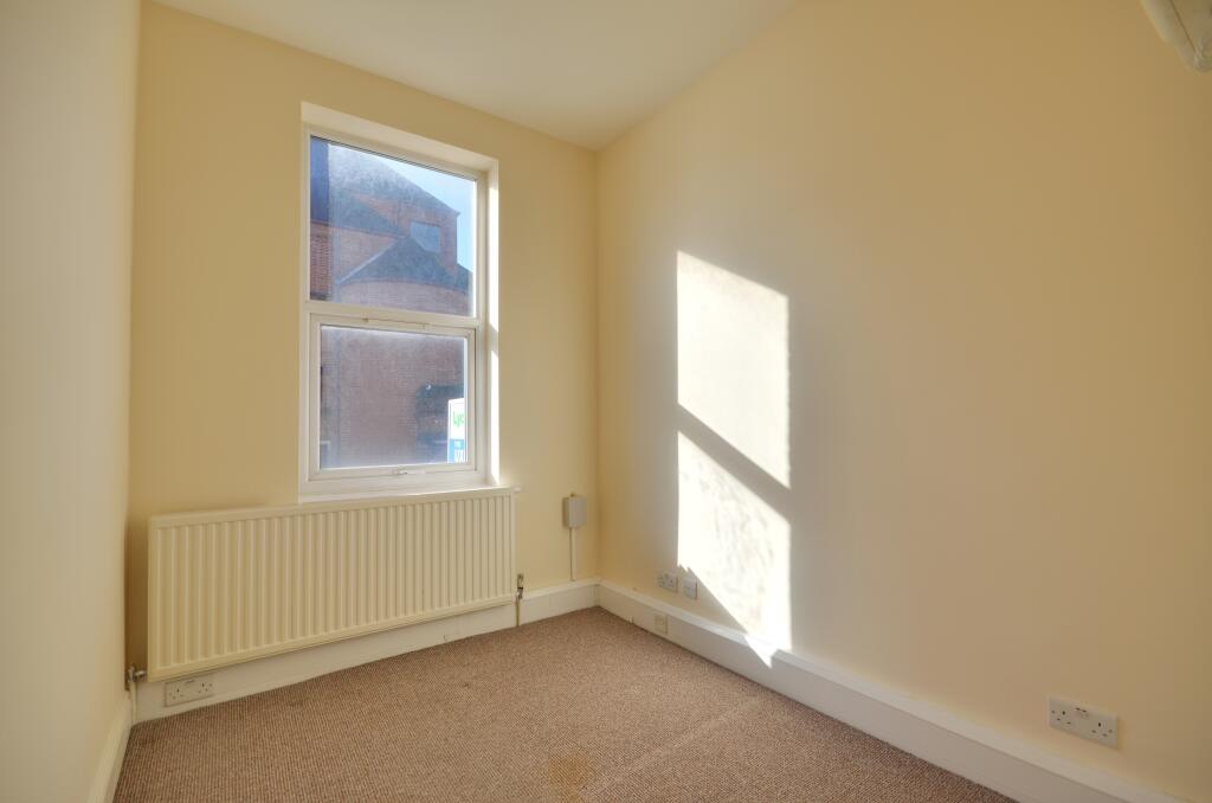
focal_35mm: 15
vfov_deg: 77.1
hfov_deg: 100.5
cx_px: 606
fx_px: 504
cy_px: 402
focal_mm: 10
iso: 200
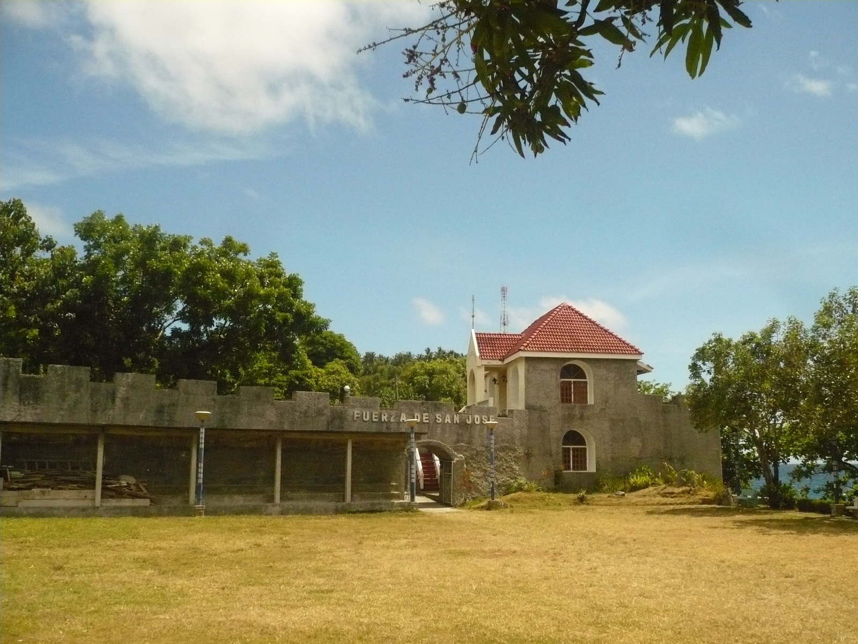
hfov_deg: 52.6
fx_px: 868
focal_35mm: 35
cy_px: 322
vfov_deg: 40.7
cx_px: 429
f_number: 8
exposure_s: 1/1300
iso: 400
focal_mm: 5.8
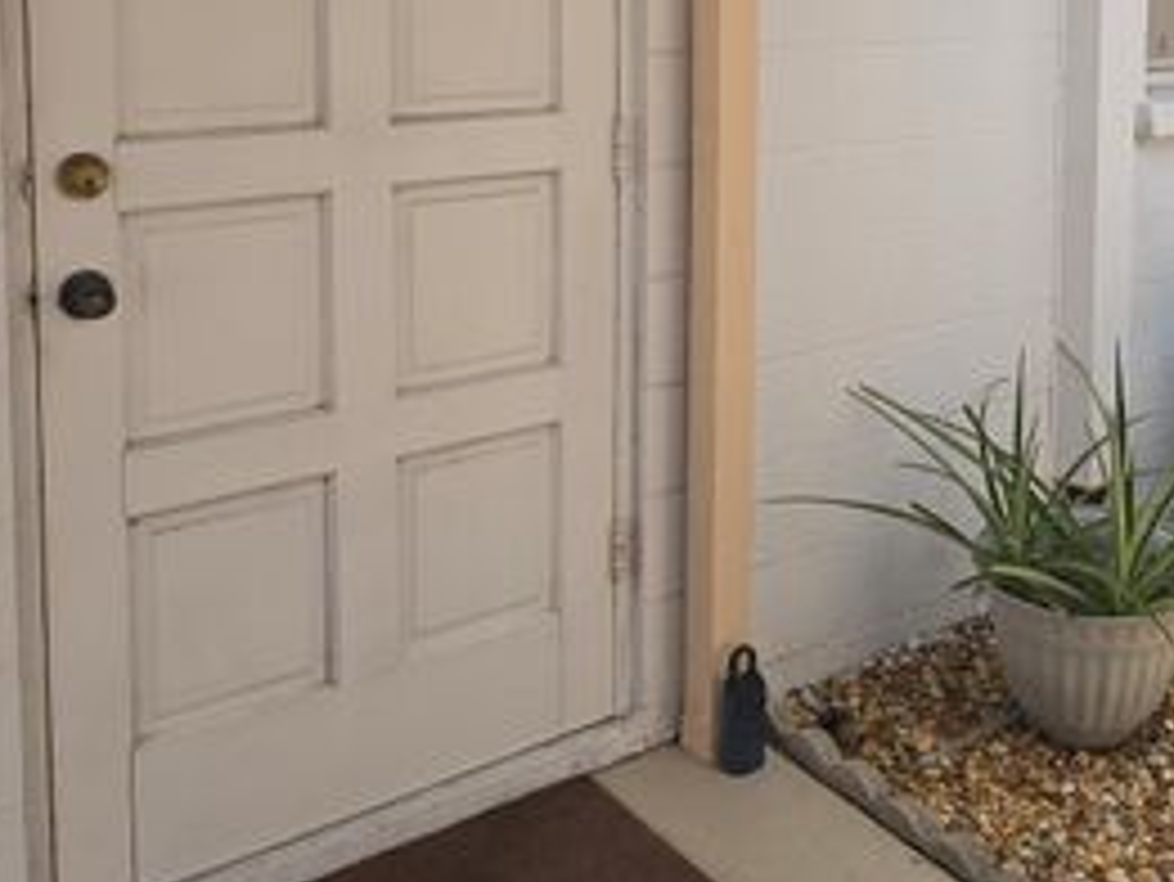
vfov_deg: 31.3
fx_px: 1493
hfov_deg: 41.4
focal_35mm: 44
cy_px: 83
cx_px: 909
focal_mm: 6.3
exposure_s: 1/392
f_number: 1.7
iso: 12
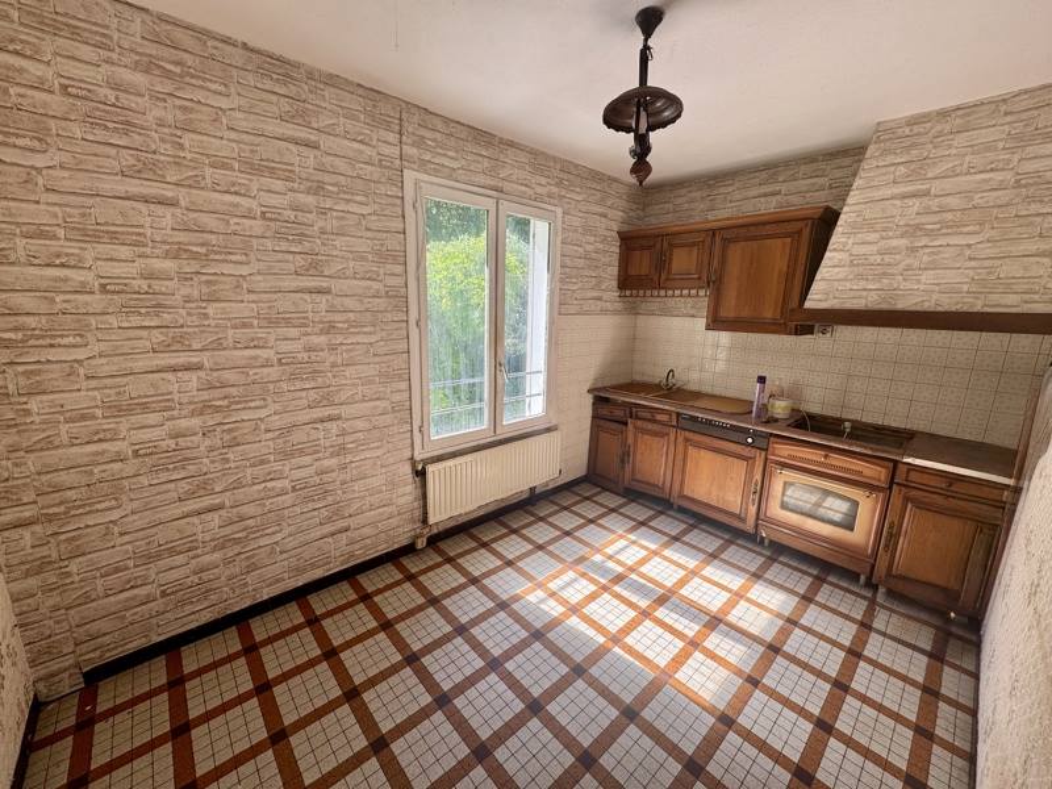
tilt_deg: -12.8
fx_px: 425
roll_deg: -0.8
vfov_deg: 85.7
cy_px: 394
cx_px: 526
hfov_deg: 102.1
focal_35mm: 14
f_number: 2.2
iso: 40
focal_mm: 2.22
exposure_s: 1/147
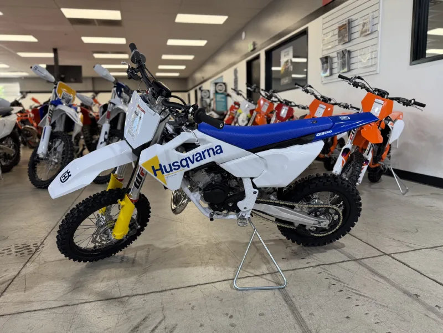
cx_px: 222
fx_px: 307
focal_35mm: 24
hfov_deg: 71.6
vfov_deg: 56.8
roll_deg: +1.2
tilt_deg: -8.8
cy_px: 166
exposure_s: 1/120
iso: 125
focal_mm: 6.76
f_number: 1.78
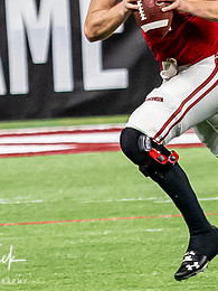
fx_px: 13914
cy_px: -16
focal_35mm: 1657
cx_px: 202
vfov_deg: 1.2
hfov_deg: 0.9
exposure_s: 1/1000
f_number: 2.8
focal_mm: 150
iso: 2500
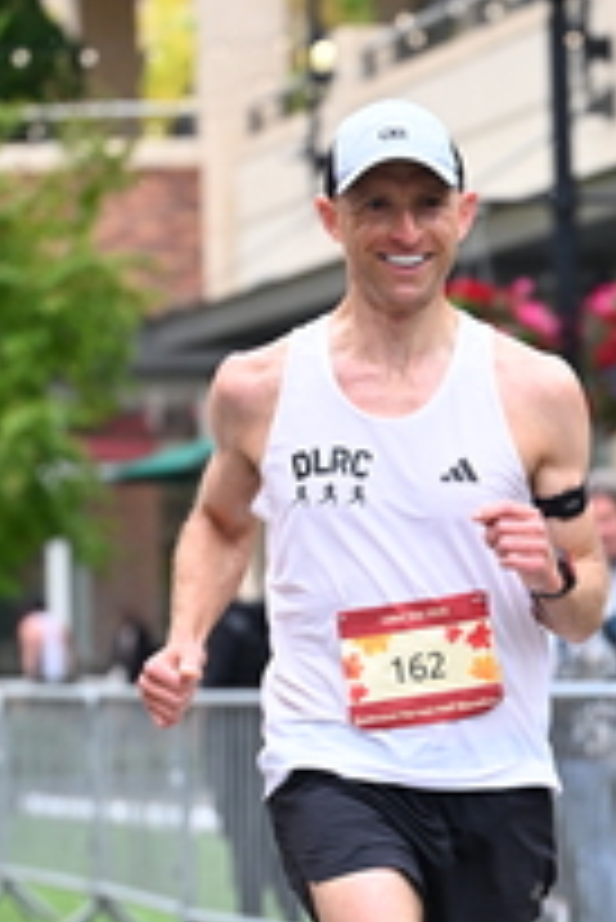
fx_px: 5432
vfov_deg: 9.7
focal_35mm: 212
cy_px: 675
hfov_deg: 6.5
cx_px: 492
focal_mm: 79
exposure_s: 1/1250
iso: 1250
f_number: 2.8
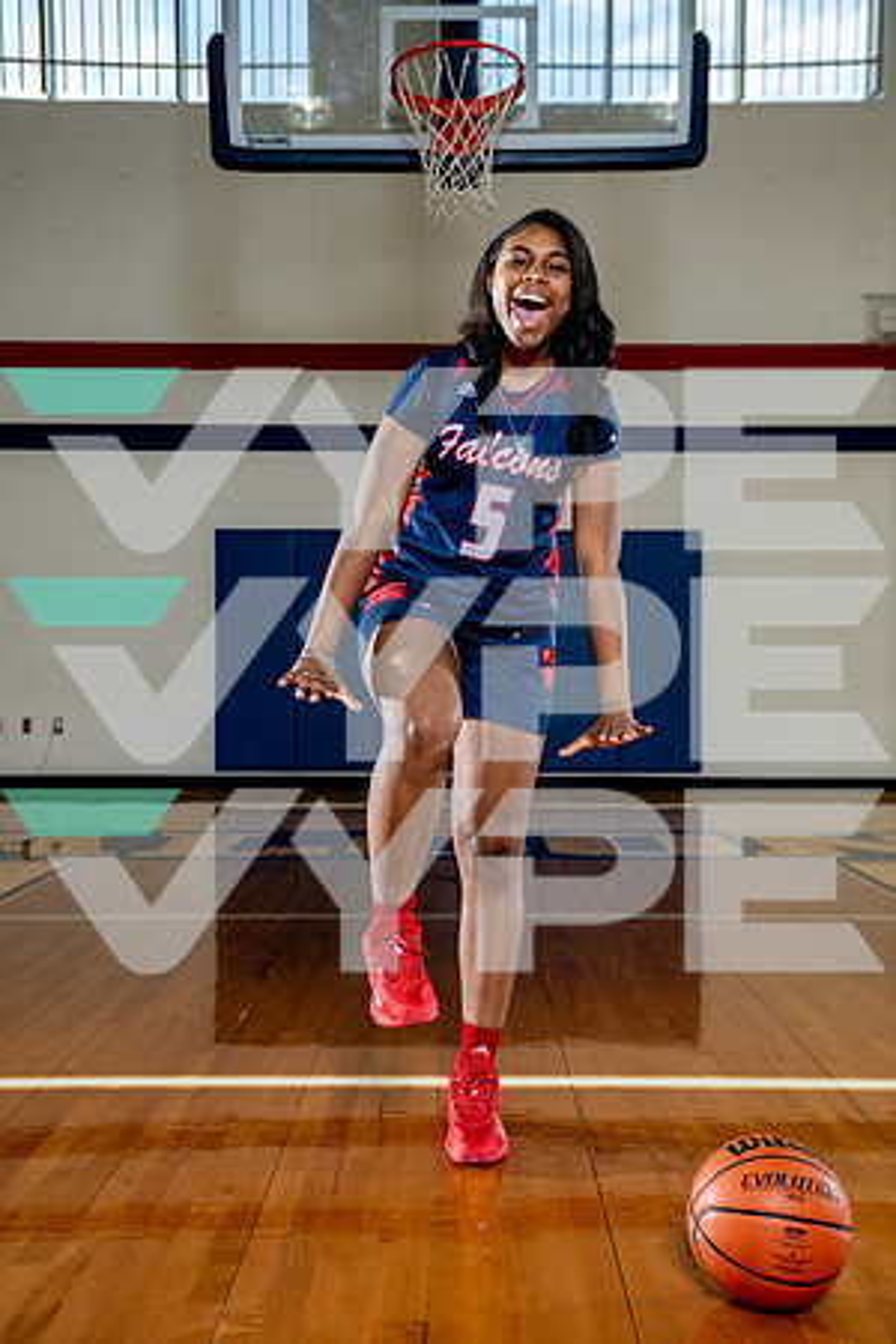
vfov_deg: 49.6
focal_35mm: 39
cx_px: 448
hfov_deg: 34.2
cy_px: 672
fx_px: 1456
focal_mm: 39
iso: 100
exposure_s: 1/250
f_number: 4
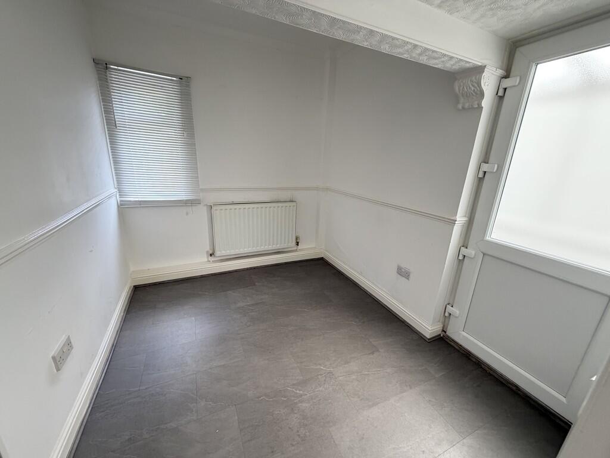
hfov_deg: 102.1
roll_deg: -2.5
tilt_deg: -16.6
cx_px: 305
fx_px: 247
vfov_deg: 85.7
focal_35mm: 14
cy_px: 229
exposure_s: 1/84
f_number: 2.2
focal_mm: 2.22
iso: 320
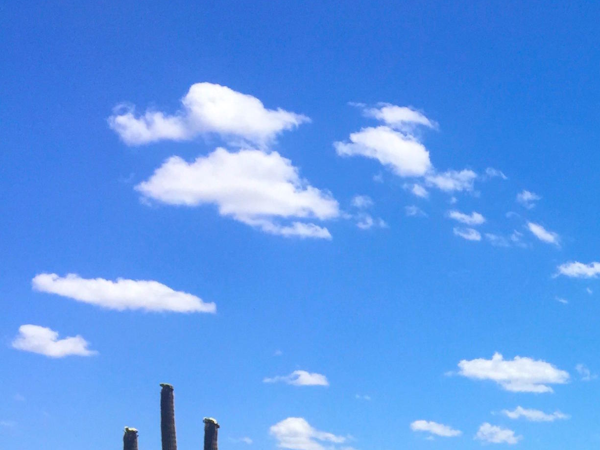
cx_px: 731
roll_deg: +0.3
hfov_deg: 24.6
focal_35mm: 71
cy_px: 546
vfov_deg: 19.5
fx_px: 1231
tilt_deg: +1.4
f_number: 2.2
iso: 32
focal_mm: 4.15
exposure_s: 1/2825
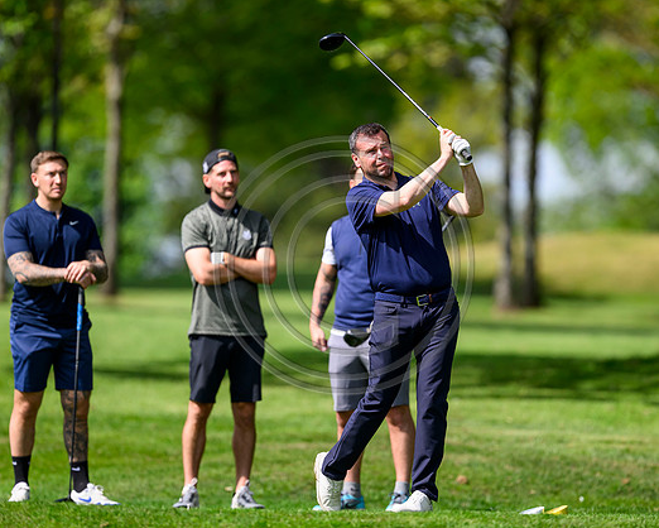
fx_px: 8839
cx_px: 375
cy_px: 264
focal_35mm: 453
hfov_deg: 4.3
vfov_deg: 3.4
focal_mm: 400
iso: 500
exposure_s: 1/4000
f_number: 3.5
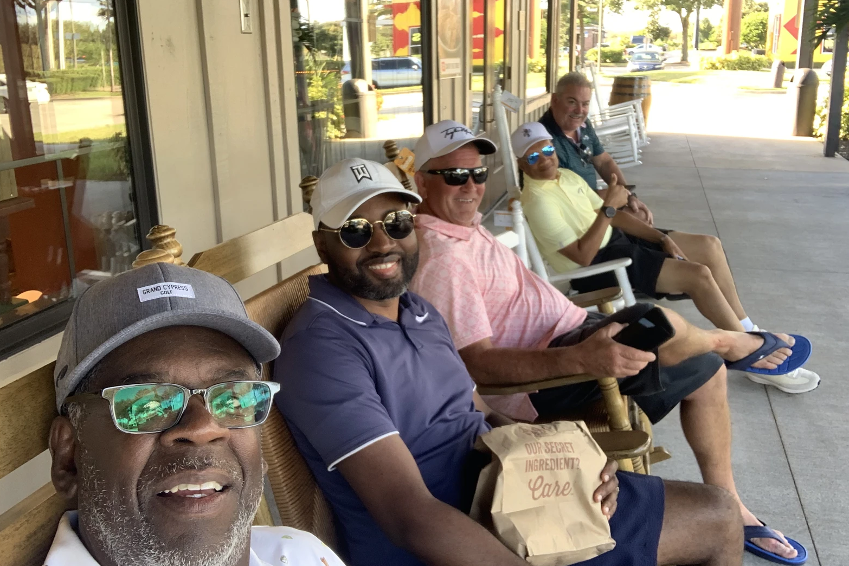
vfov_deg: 38.9
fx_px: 802
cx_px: 417
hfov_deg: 55.8
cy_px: 265
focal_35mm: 34
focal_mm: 2.87
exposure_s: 1/60
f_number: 2.2
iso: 80
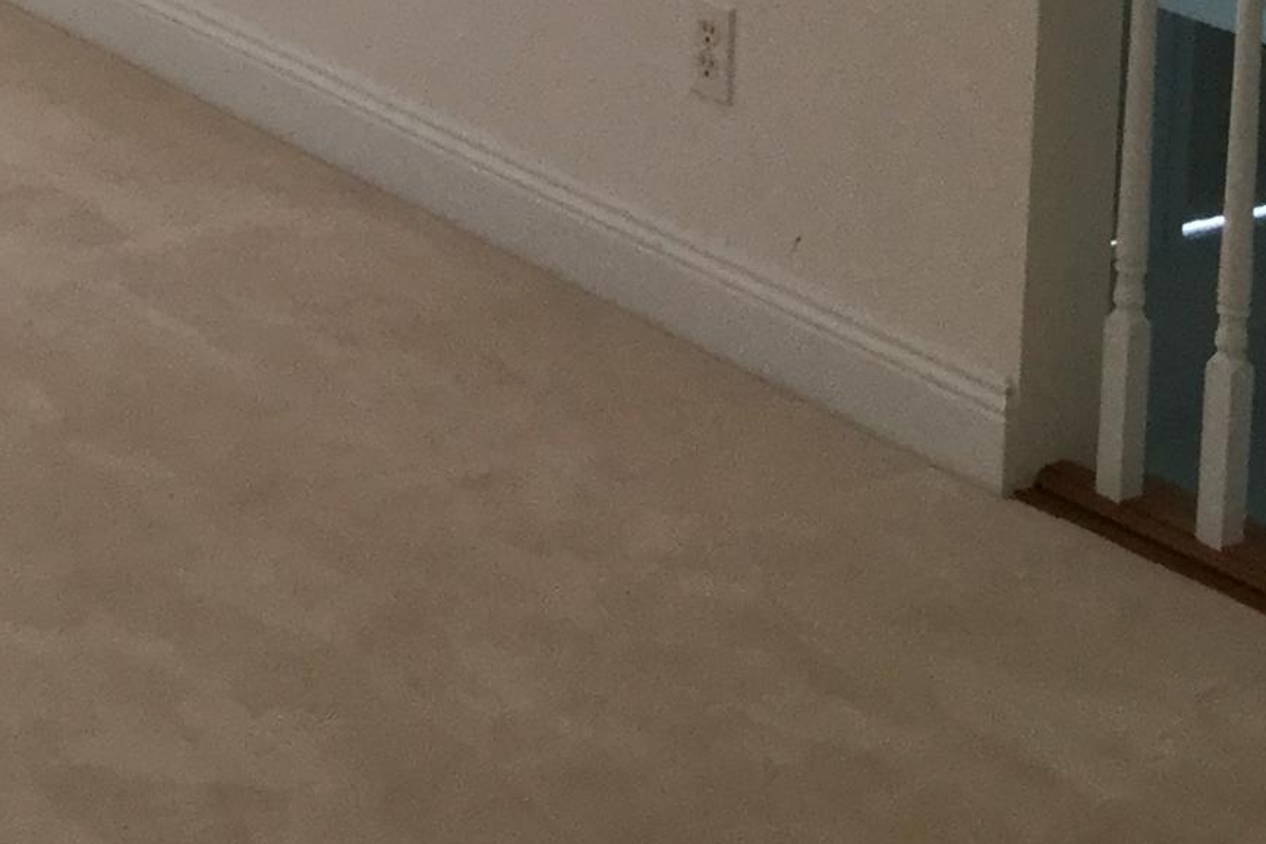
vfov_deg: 11.5
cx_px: -253
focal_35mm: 112
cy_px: -580
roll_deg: -0.5
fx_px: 3938
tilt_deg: -8.3
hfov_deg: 17.4
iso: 32
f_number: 2.4
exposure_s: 1/40
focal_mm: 3.3
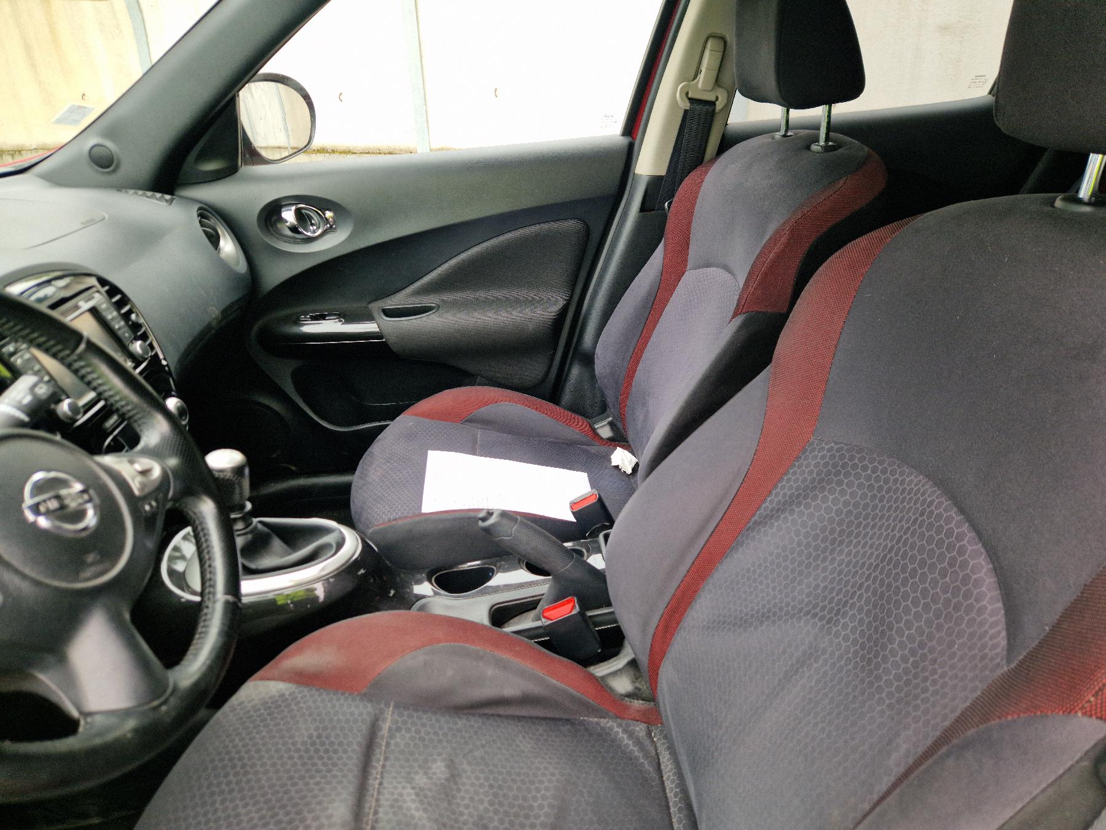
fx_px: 735
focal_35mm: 23
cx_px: 553
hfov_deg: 73.9
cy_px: 415
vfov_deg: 58.9
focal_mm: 5.4
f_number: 1.8
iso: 50
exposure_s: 1/50
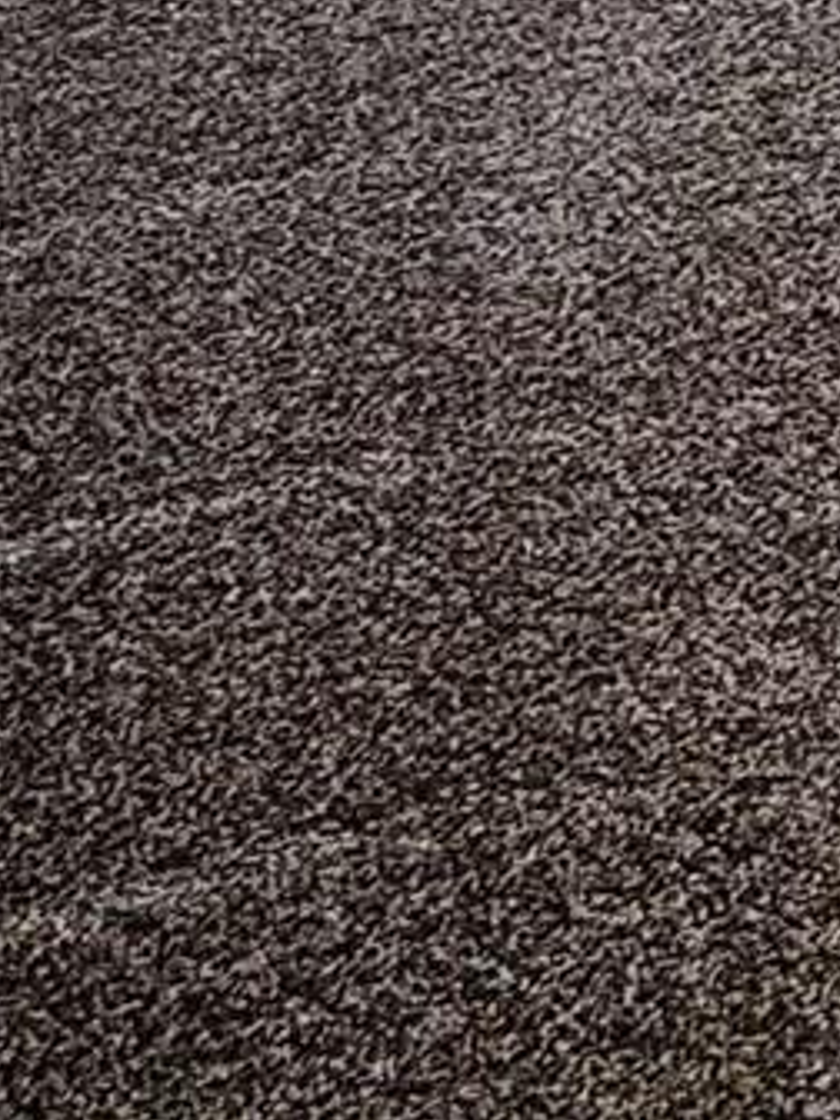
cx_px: 1423
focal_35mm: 96
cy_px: -1400
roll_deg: +1.5
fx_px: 3106
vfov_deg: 14.8
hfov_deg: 14.0
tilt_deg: -11.3
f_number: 2.2
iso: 125
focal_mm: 2.22
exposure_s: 1/120
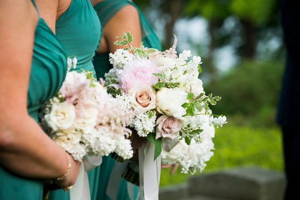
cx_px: 150
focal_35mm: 155
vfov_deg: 8.9
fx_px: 1292
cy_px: 100
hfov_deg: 13.2
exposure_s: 1/400
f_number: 7.1
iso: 500
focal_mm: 155
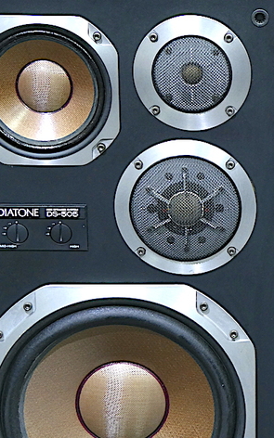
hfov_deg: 9.3
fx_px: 1673
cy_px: 244
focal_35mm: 140
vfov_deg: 14.9
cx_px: 310
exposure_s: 1/1.3
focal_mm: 11.7
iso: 100
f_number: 4.4
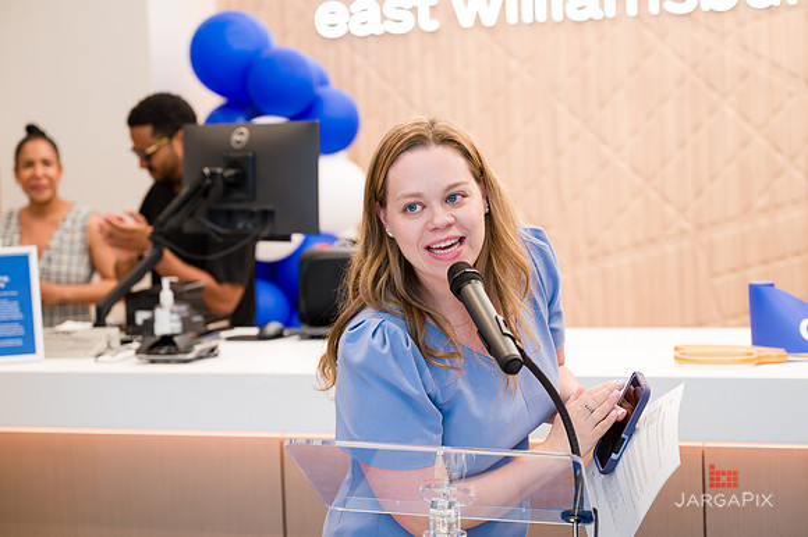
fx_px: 1566
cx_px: 425
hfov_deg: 28.9
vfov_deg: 19.5
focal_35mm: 70
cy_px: 254
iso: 800
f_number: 3.2
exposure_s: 1/200
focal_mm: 64
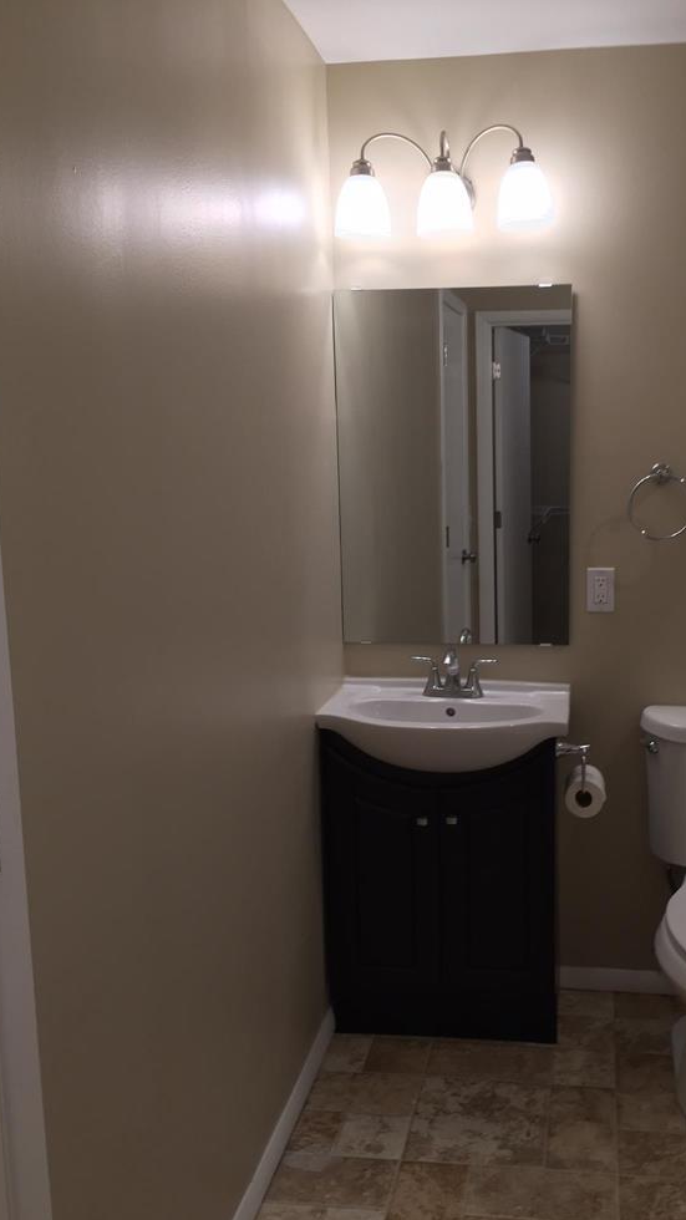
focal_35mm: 33
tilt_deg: -10.3
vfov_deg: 59.5
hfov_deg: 35.3
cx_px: 461
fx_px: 1068
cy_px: 615
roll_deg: +0.8
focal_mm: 4.15
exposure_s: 1/40
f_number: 2.2
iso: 32
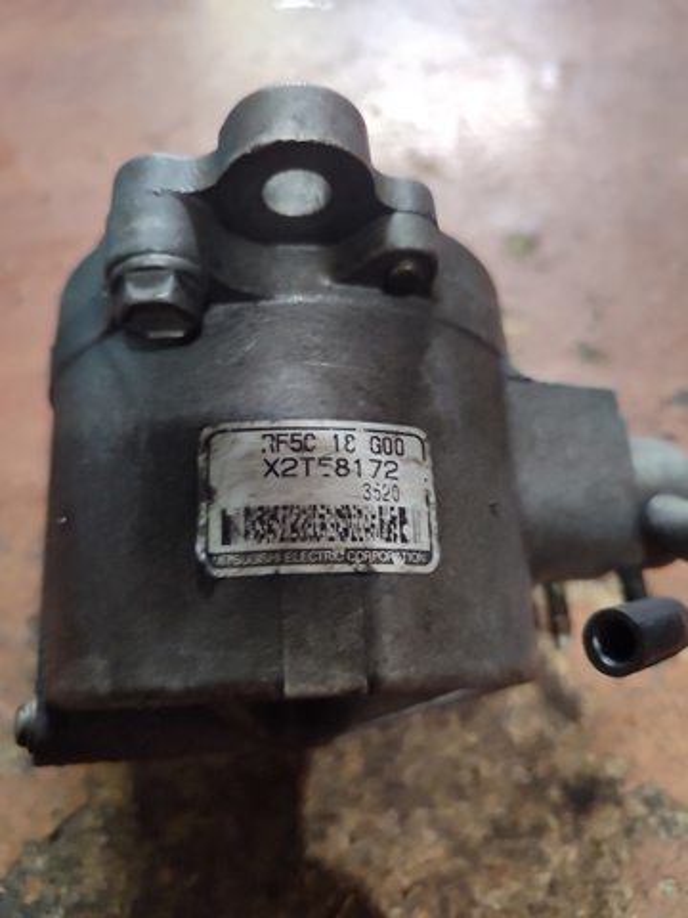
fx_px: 663
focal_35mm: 25
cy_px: 459
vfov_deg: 69.4
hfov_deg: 54.9
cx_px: 344
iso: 1126
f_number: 1.89
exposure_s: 1/17
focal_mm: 5.95
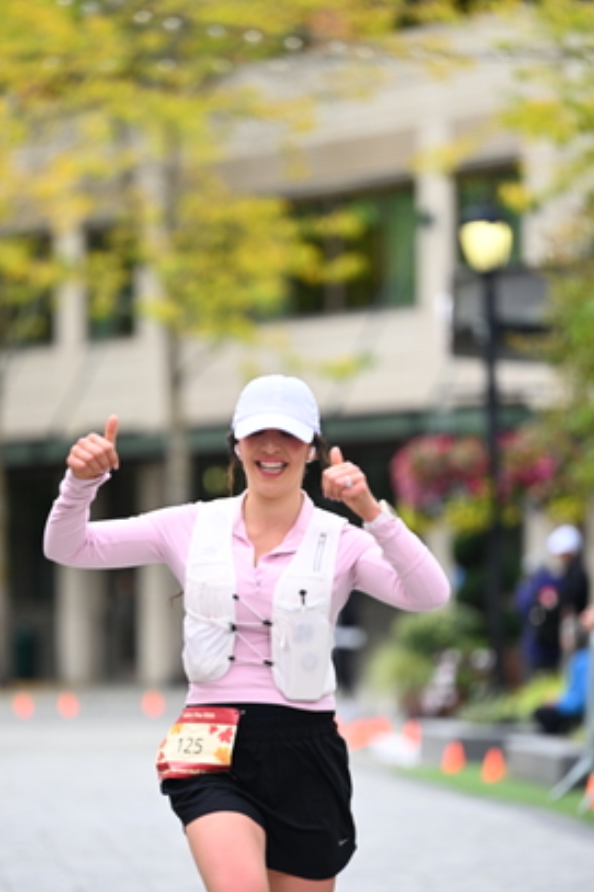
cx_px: 240
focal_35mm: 257
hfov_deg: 5.3
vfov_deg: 8.0
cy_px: 541
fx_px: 6366
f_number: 2.8
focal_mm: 190
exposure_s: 1/2000
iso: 640
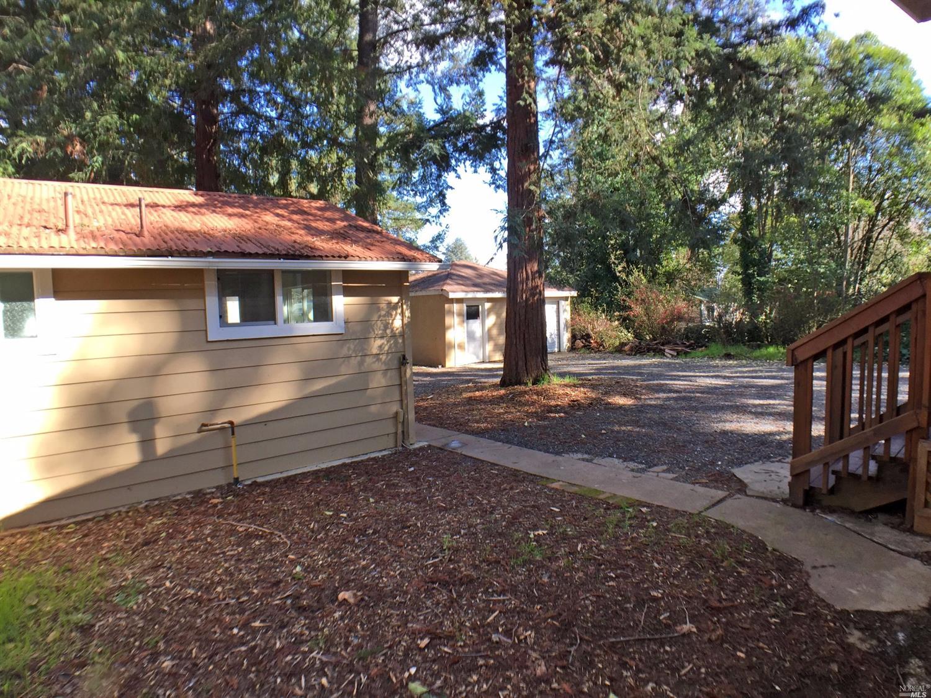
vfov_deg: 48.2
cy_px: 349
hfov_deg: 61.7
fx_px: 780
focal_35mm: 29
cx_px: 466
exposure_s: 1/226
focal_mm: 4.15
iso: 32
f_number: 2.2
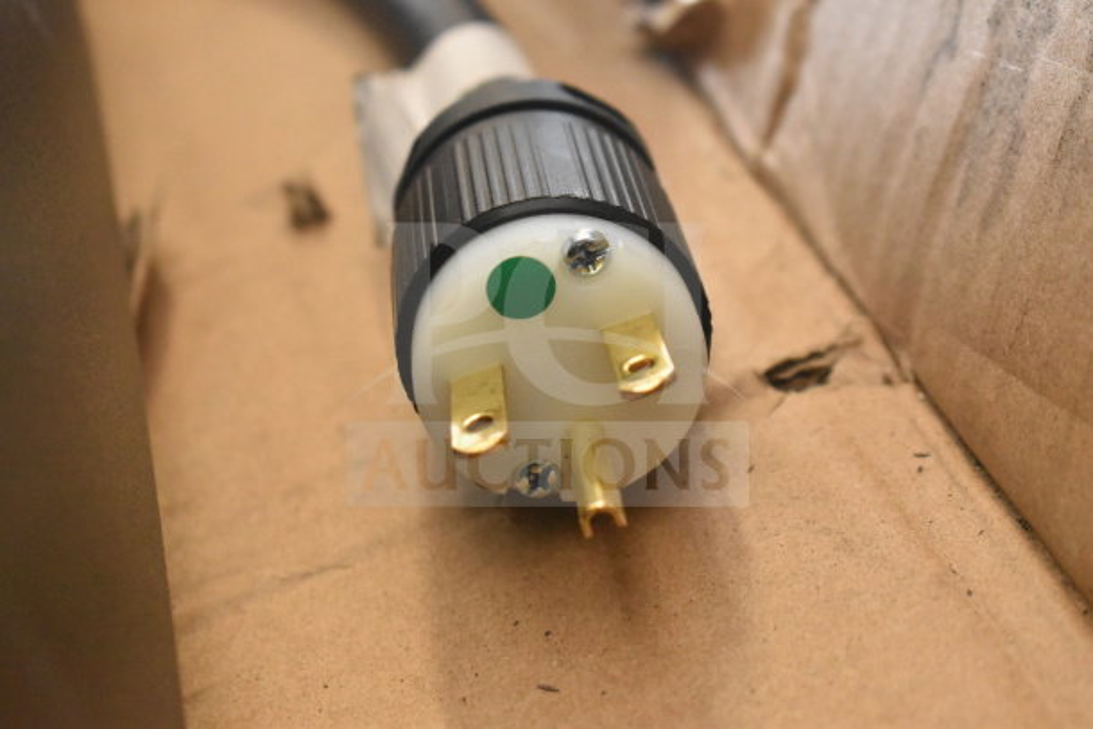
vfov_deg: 16.6
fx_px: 2505
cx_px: 546
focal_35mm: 82
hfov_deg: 24.6
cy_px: 364
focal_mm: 55
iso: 6400
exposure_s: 1/100
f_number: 5.6
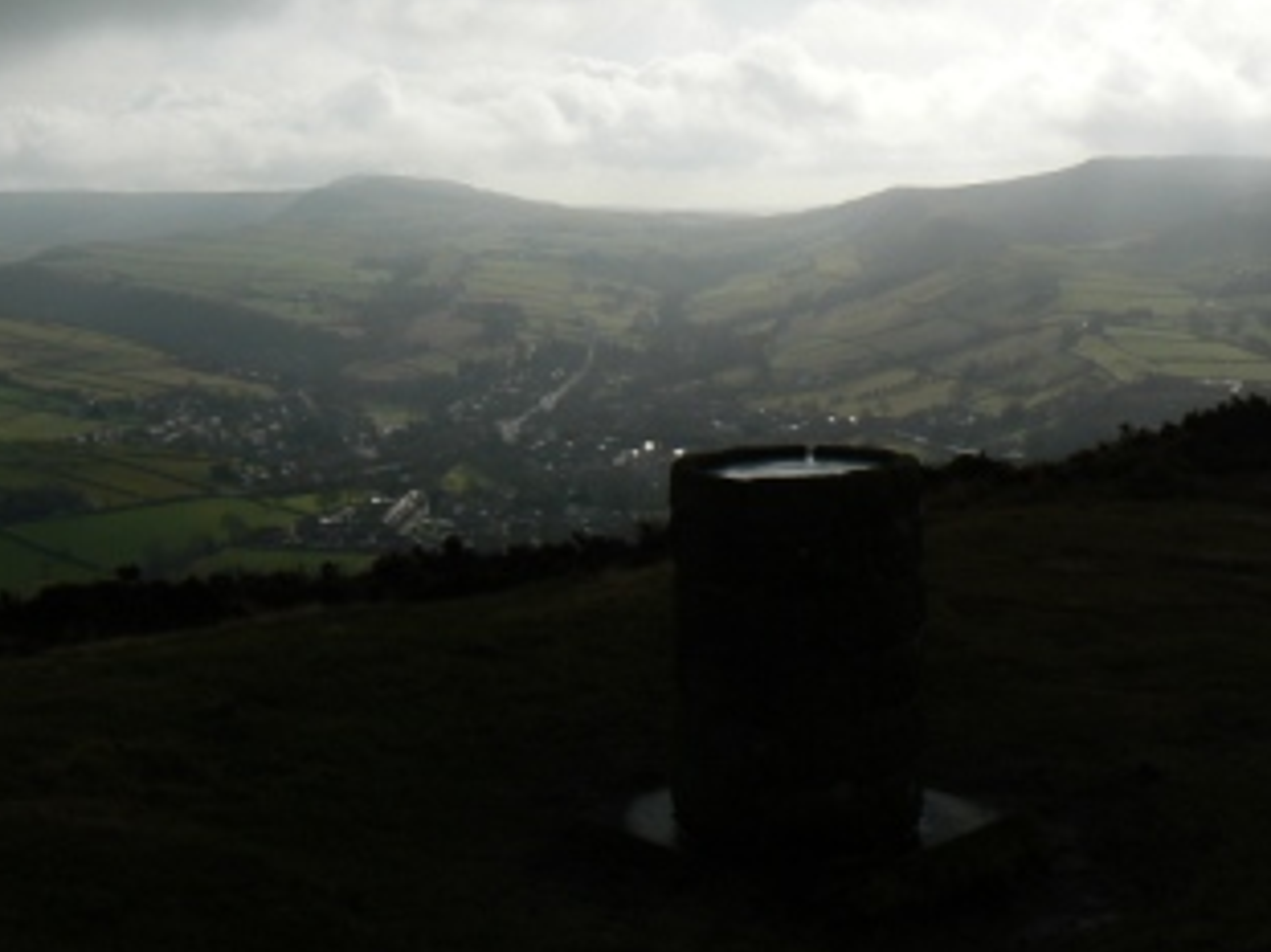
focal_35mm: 50
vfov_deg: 28.9
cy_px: 327
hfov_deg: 38.1
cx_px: 535
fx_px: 1835
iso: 80
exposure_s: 1/800
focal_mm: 6
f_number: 8
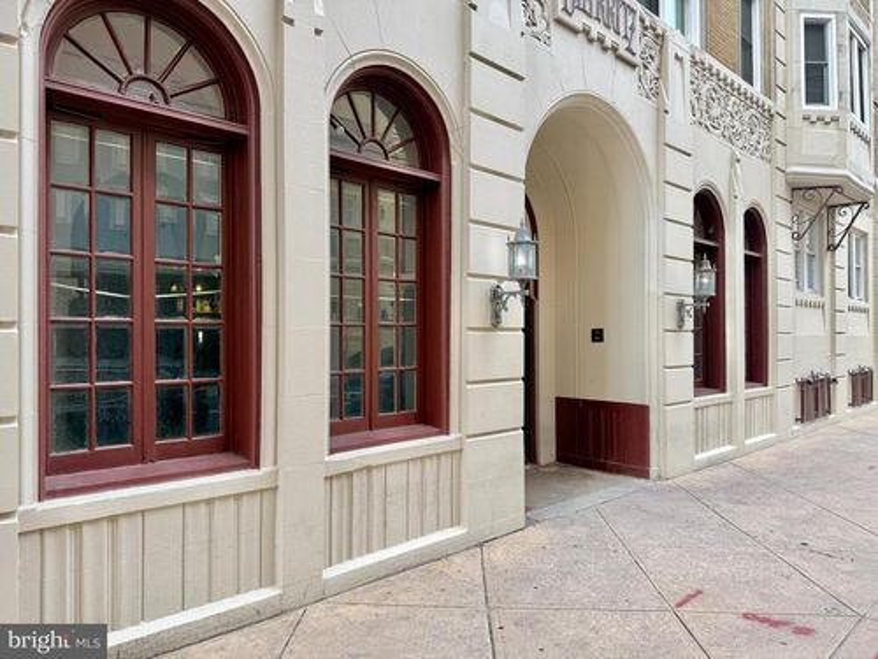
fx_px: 609
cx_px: 439
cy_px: 330
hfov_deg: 71.6
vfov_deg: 56.8
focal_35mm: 24
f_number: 1.78
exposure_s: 1/514
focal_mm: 6.76
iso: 80
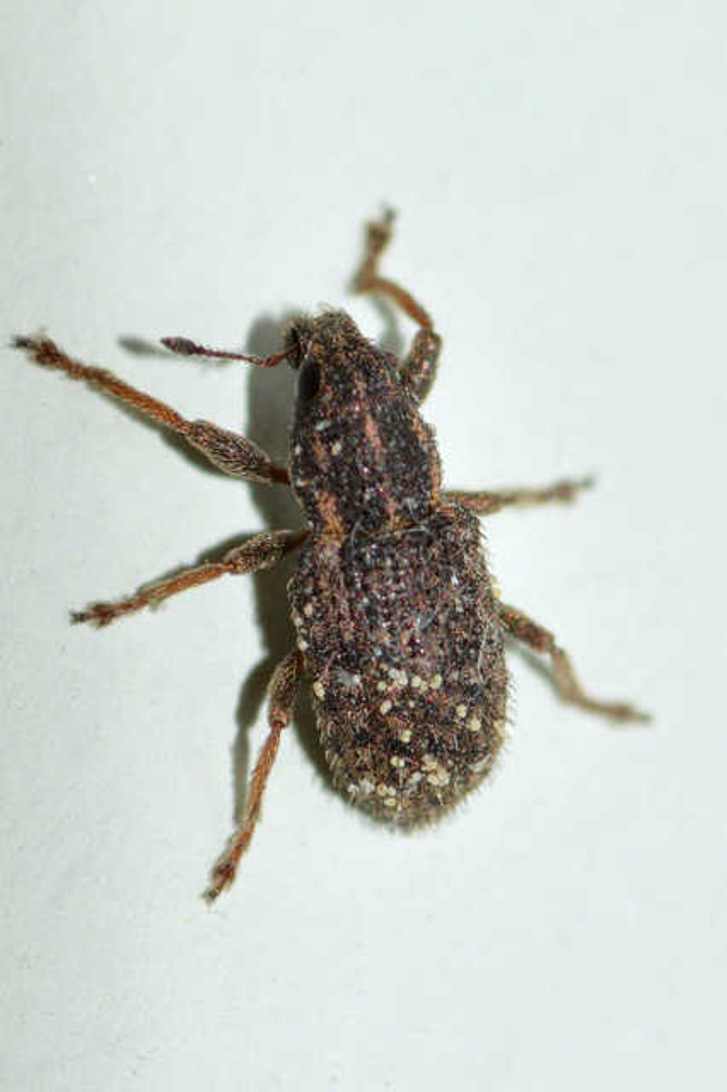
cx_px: 364
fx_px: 4548
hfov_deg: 9.1
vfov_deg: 13.7
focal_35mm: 150
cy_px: 546
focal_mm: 100
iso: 100
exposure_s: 1/200
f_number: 20
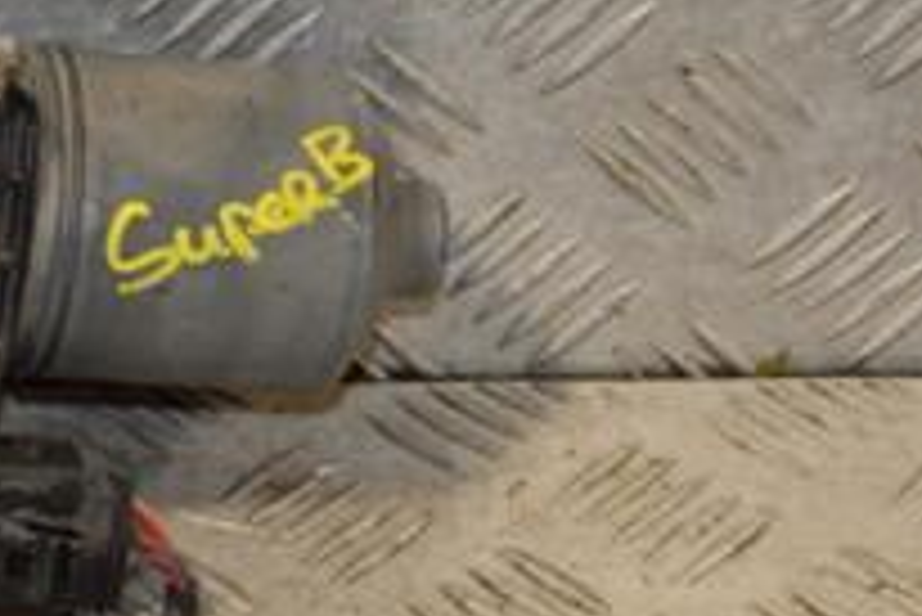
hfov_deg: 10.3
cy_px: 270
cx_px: -126
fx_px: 5061
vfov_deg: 7.0
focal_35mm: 197
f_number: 7.1
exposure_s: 1/200
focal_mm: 45
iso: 800
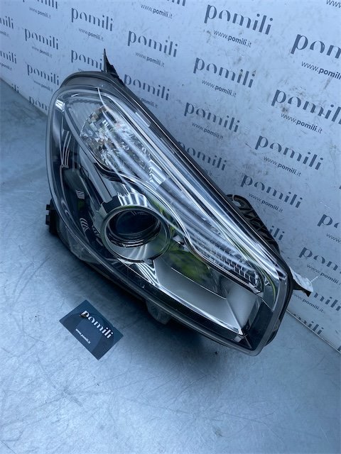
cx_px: 170
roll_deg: -24.7
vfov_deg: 67.3
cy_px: 227
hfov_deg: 53.1
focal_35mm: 26
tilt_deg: -44.3
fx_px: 341
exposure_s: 1/1147
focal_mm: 4.25
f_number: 1.8
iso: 32
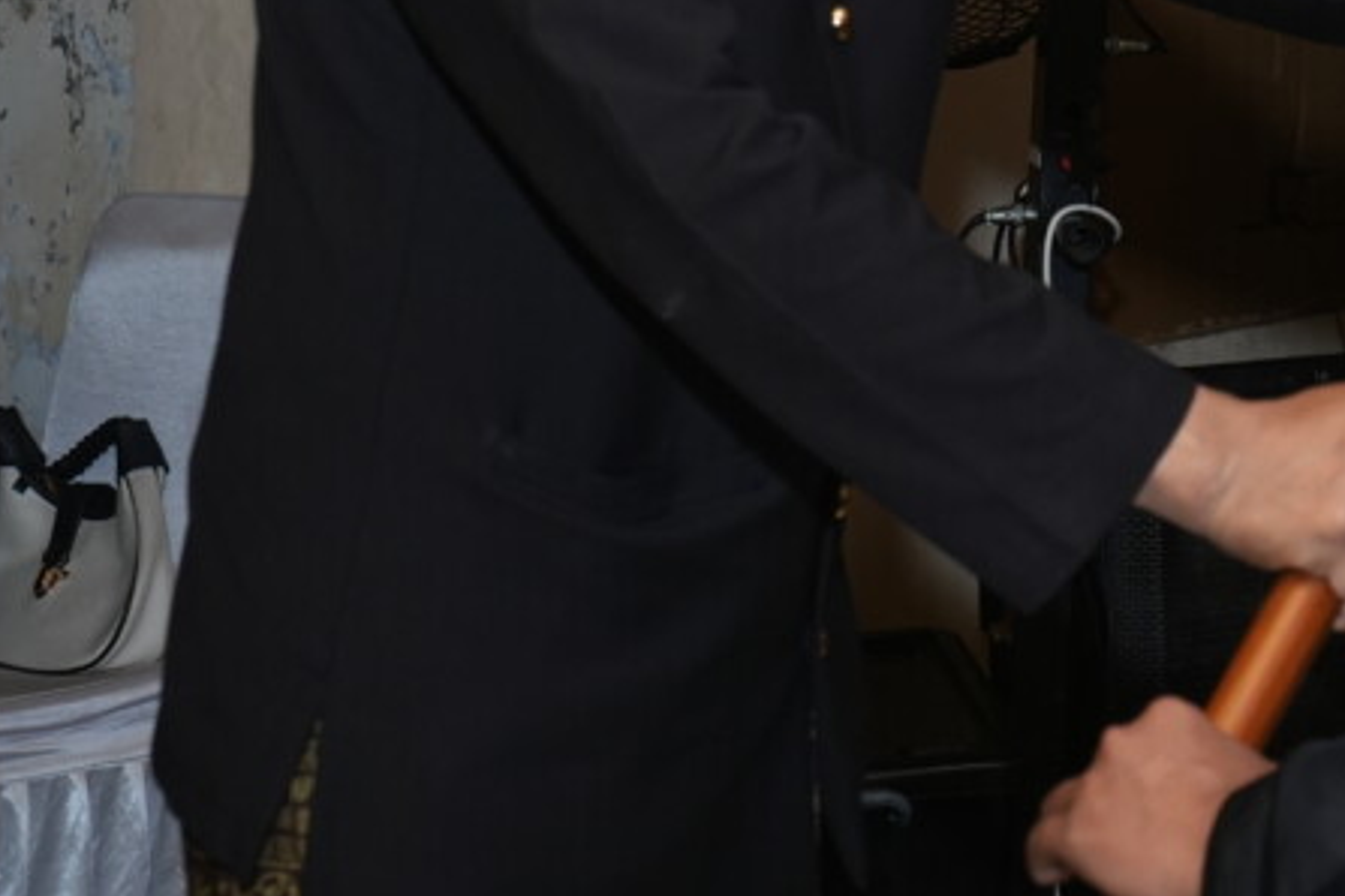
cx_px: 1336
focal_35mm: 118
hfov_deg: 17.0
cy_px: -15
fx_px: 4408
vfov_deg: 11.5
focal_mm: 44
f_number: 5.6
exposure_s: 1/100
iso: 640
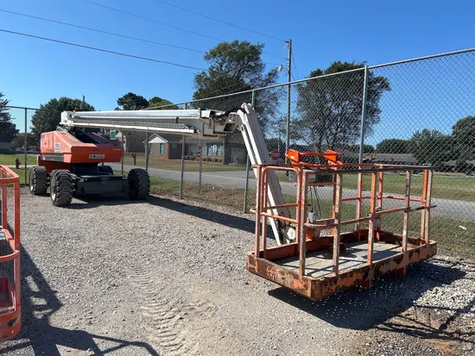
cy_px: 178
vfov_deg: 53.1
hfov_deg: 67.3
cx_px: 238
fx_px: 357
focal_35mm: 26
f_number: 1.5
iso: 50
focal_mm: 5.7
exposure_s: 1/4444
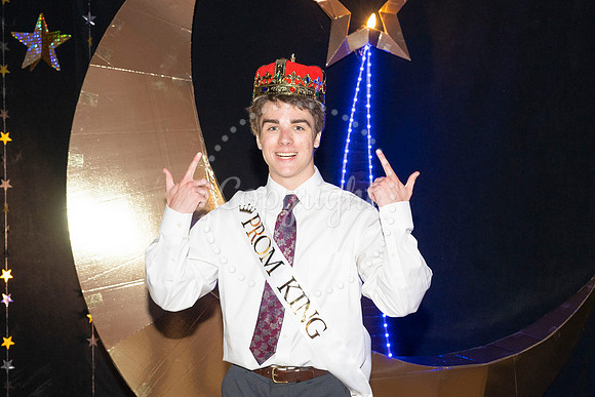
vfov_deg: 23.9
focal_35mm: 56
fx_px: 932
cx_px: 306
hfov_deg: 35.4
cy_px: 261
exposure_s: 1/100
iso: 1000
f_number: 5.6
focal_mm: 41
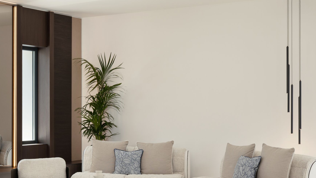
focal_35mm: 72
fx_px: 603
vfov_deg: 16.7
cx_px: 122
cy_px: 121
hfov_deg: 29.3
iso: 200
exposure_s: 1/40
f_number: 8
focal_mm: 50
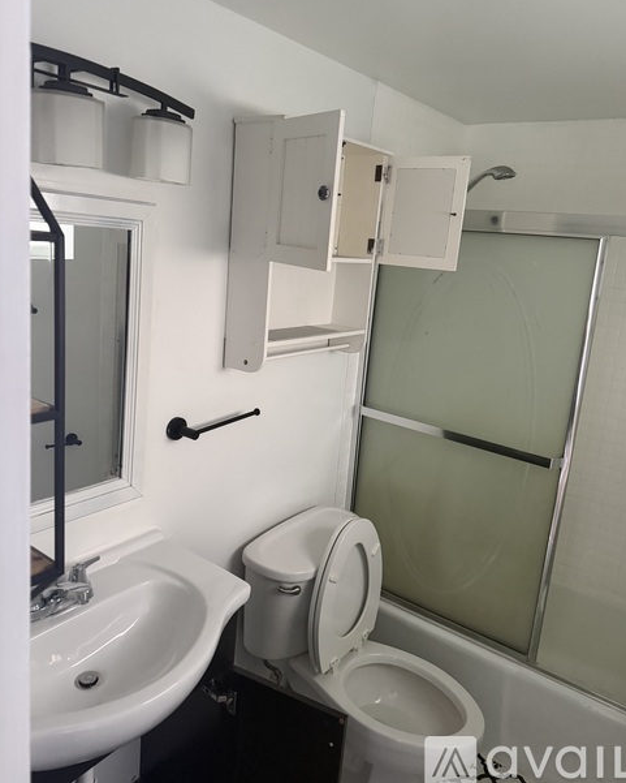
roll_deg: -5.1
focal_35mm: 26
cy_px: 354
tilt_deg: -11.3
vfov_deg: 65.9
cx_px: 310
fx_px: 602
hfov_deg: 54.9
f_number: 1.78
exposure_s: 1/40
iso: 640
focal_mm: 6.76
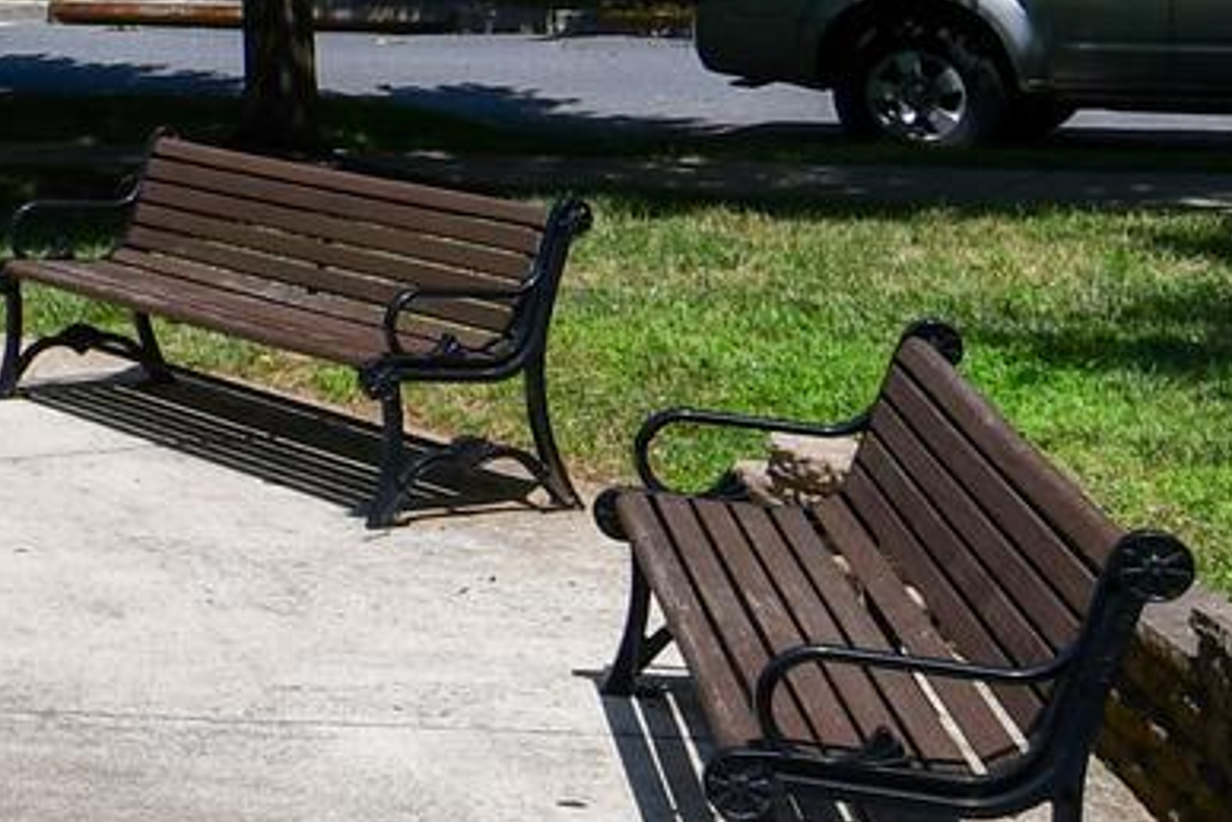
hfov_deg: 17.3
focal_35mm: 95
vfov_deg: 13.8
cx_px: -1029
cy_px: -275
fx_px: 3252
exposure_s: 1/320
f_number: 9
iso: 100
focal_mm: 12
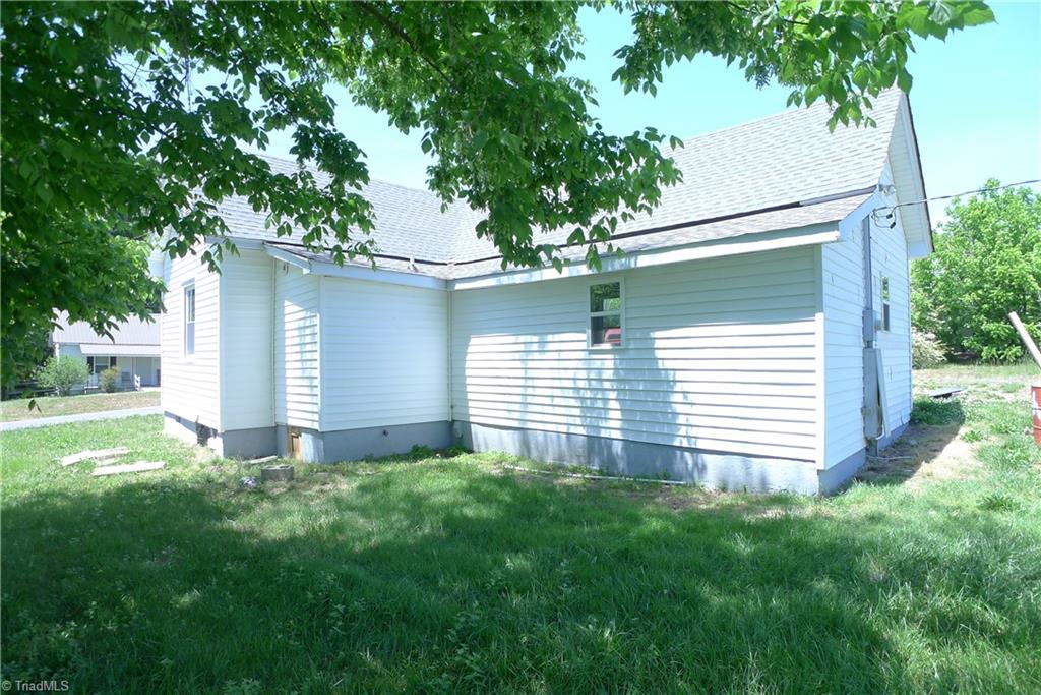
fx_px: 694
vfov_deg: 53.1
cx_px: 520
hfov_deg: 73.7
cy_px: 348
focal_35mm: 24
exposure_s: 1/250
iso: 80
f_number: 2.8
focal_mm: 5.1
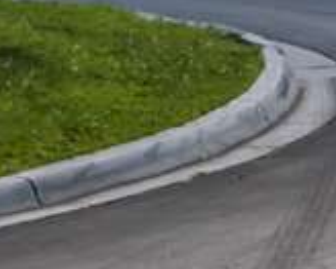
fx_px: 2991
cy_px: -668
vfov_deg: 4.8
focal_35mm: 301
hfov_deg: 6.2
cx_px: 762
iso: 400
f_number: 11
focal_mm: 35
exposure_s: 1/1.67
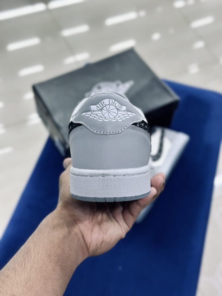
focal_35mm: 48
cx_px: 111
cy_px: 148
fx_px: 410
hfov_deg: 30.3
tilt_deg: -55.7
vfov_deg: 39.7
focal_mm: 6.86
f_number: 1.78
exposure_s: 1/100
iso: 80
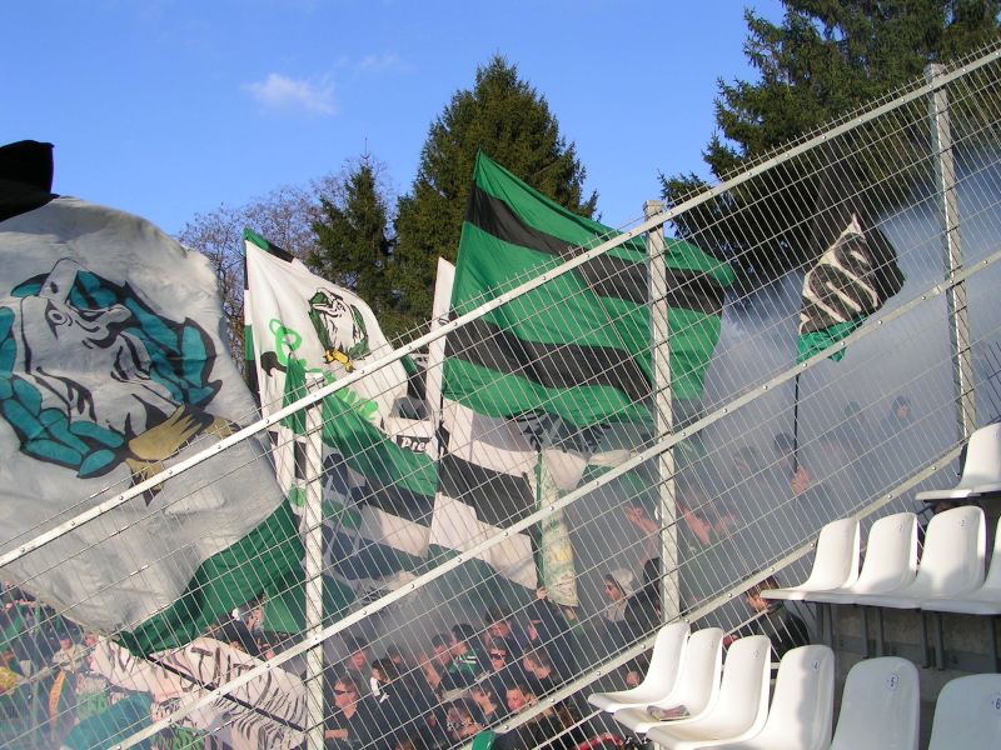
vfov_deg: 37.7
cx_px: 500
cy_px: 375
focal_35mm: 38
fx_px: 1099
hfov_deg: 49.0
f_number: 5.6
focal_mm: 5.8
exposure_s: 1/250
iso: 50
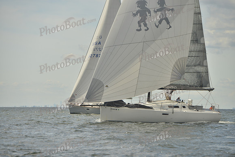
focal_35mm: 195
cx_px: 118
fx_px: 1273
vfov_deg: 7.0
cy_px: 78
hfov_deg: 10.5
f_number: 7.1
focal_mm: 195
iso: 200
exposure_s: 1/640
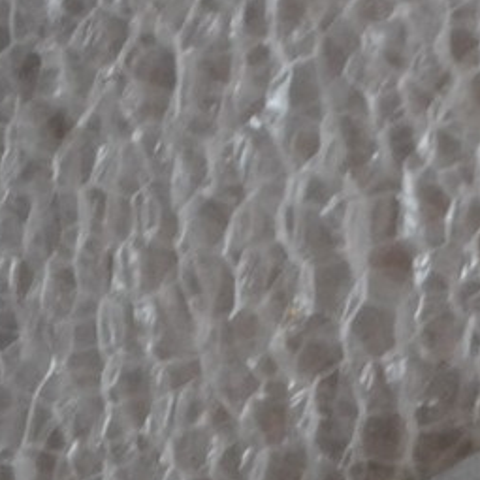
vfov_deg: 6.1
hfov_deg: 6.0
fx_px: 4440
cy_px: 614
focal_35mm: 283
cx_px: 1077
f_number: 5.3
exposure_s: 1/40
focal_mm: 42
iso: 3200
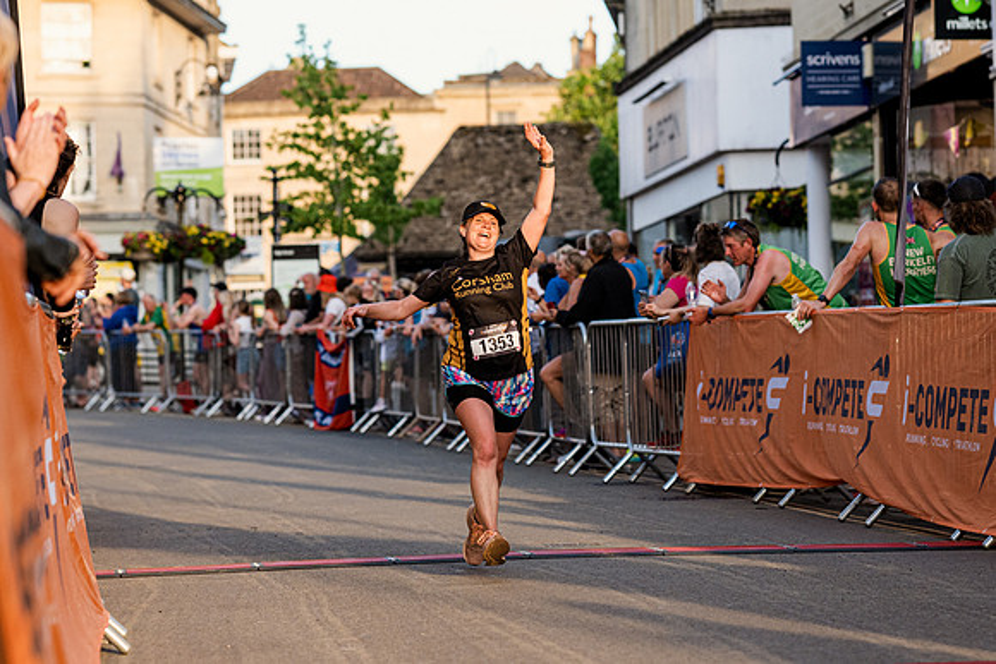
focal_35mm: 138
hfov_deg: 14.8
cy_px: 329
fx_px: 3823
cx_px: 494
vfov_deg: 9.9
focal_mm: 85
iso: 640
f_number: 2.8
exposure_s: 1/2500
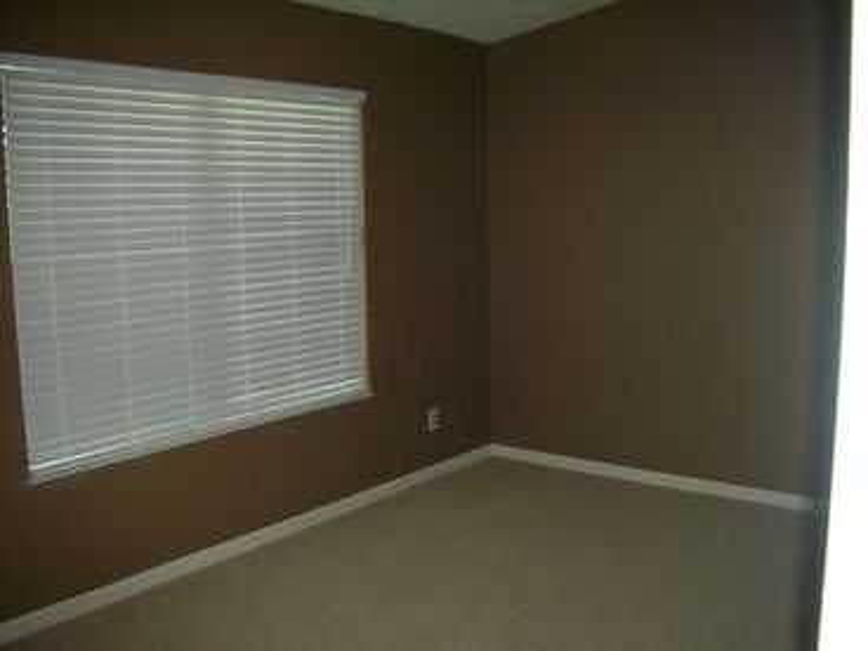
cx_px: 434
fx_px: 878
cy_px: 326
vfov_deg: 40.7
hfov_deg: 52.6
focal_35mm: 35
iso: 103
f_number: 3
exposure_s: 1/60.1
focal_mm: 5.8
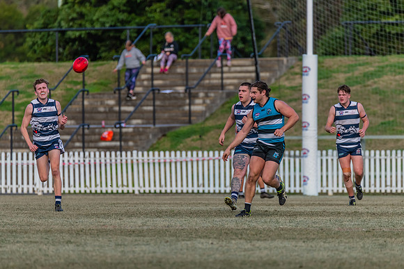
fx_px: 5517
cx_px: 215
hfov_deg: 4.2
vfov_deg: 2.8
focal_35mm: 492
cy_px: 143
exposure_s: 1/2000
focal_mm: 460
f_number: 6.3
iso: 1100
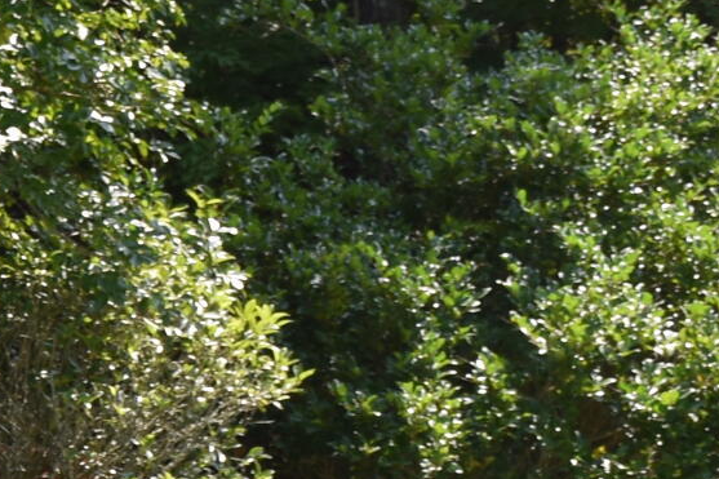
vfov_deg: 7.1
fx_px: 3873
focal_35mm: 194
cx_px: -768
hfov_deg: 9.8
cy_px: 360
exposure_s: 1/160
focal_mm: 24
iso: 100
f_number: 6.3
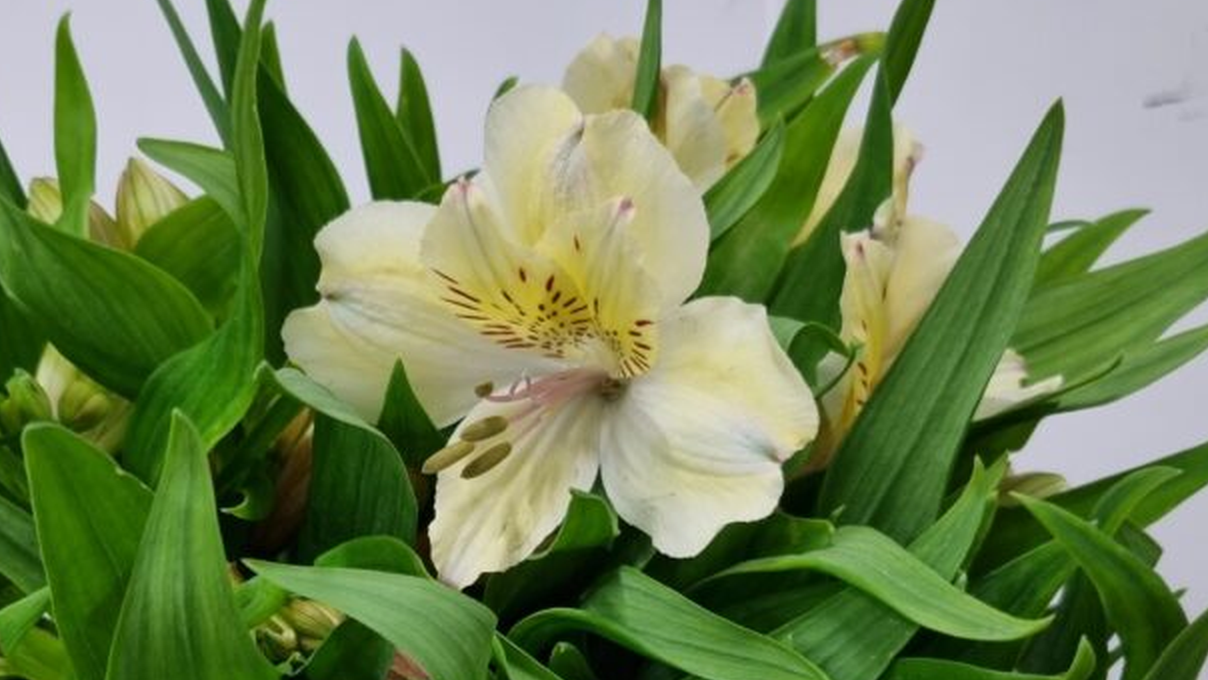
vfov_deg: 24.3
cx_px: 458
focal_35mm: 48
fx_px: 1538
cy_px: 608
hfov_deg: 42.6
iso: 200
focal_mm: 5.4
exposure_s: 1/60
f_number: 1.8
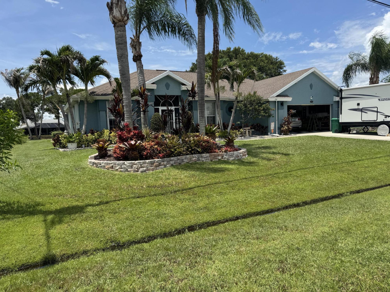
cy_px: 146
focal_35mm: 24
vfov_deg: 56.8
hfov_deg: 71.6
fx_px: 270
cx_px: 195
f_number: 1.78
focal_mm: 6.76
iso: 80
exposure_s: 1/4608
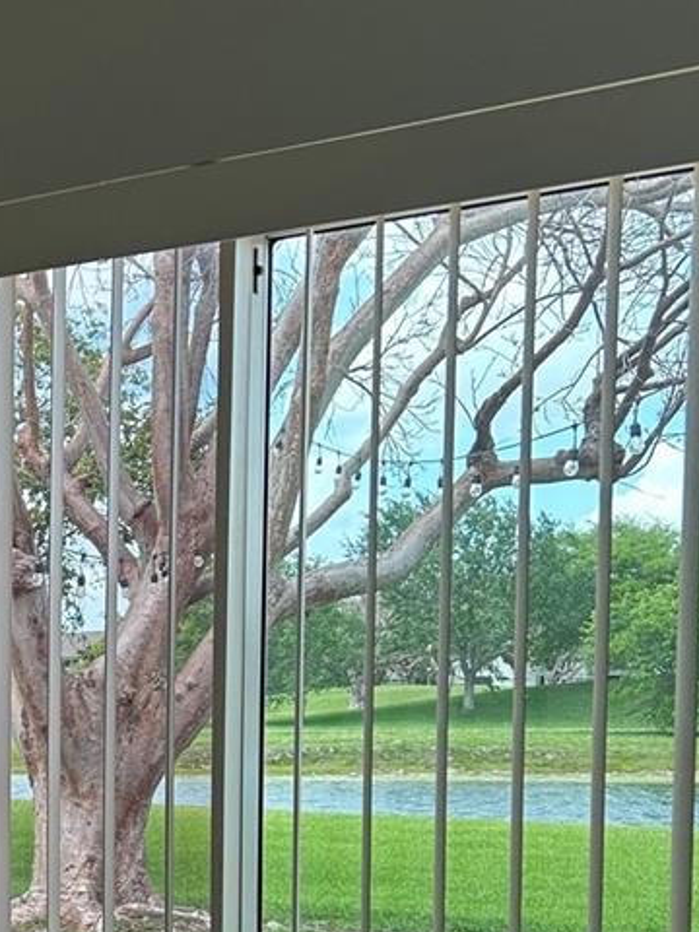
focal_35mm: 65
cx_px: -163
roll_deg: +0.0
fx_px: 1750
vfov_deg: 29.0
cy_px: 784
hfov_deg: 20.9
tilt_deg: -2.5
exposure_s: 1/195
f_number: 1.5
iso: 40
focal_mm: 5.7
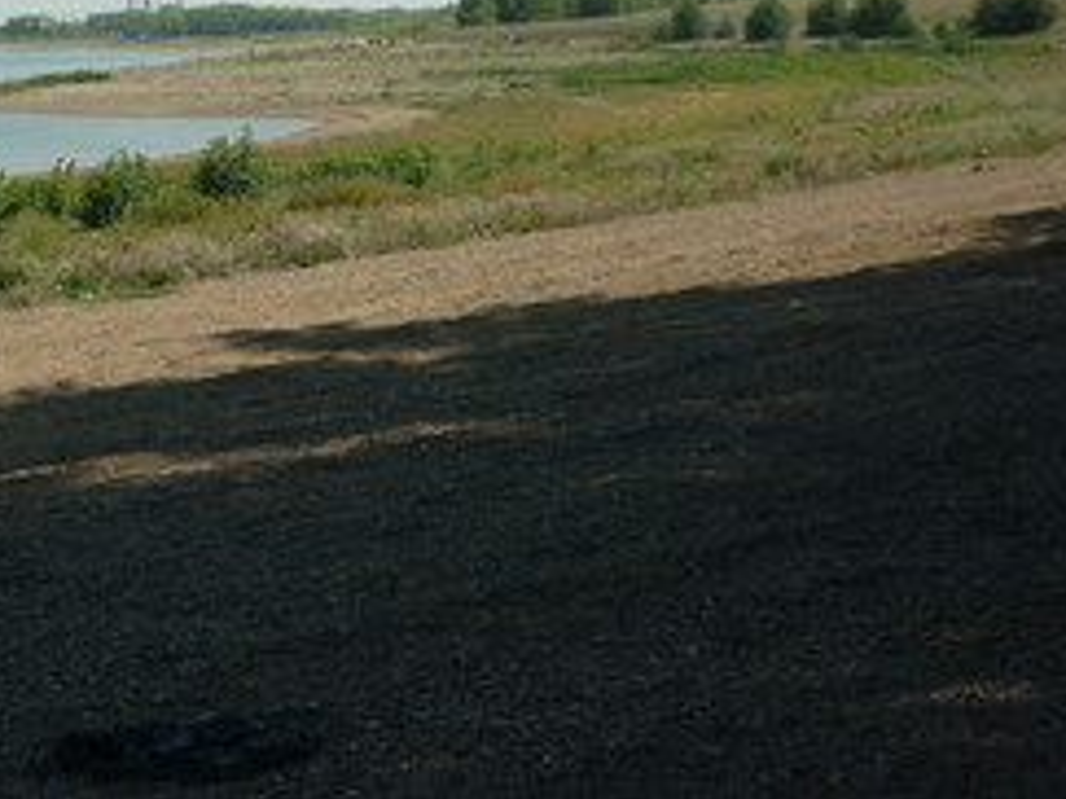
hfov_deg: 28.1
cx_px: 233
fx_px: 2093
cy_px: -20
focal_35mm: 68
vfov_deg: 20.8
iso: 80
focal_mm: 5.5
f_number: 8
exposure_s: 1/200
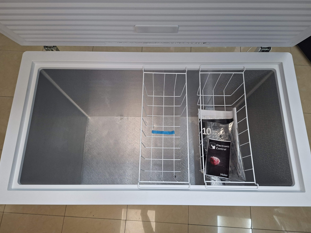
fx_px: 216
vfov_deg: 56.8
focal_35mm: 24
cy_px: 118
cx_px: 155
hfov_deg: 71.6
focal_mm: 5.54
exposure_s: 1/120
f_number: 1.8
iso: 320
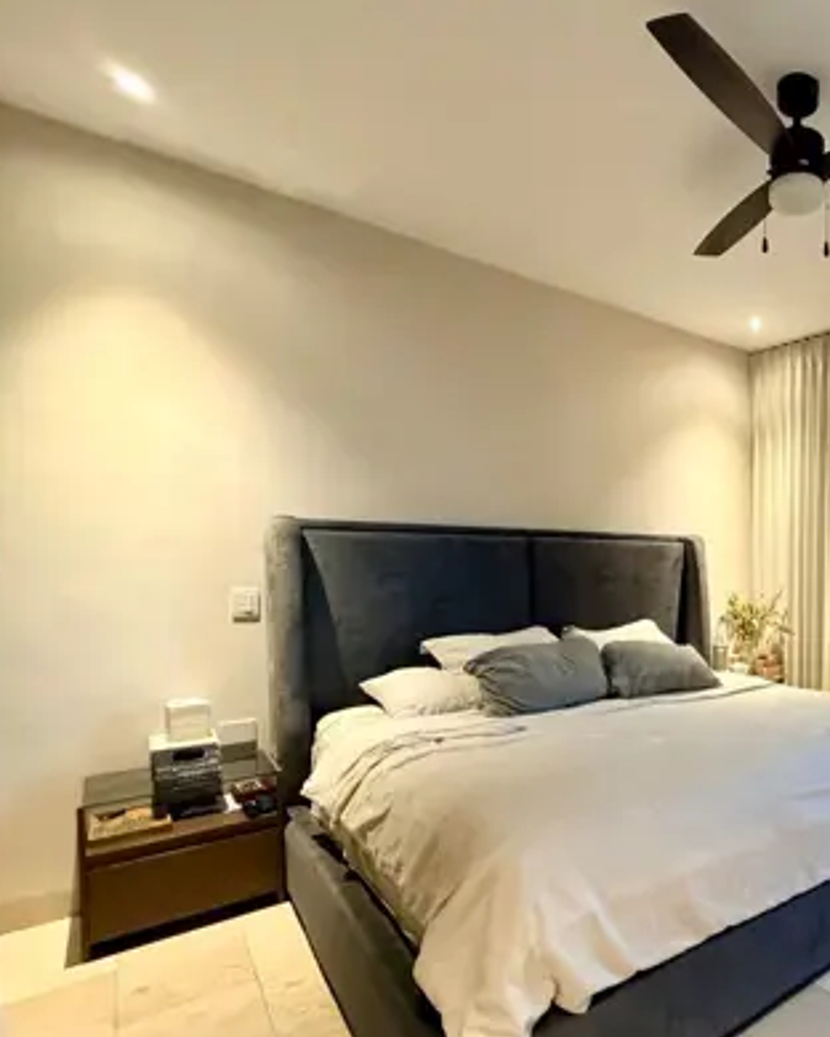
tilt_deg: -1.4
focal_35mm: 21
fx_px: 645
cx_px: 777
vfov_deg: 77.2
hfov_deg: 55.0
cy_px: 593
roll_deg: -1.4
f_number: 2.2
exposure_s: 1/60
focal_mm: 2.22
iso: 640
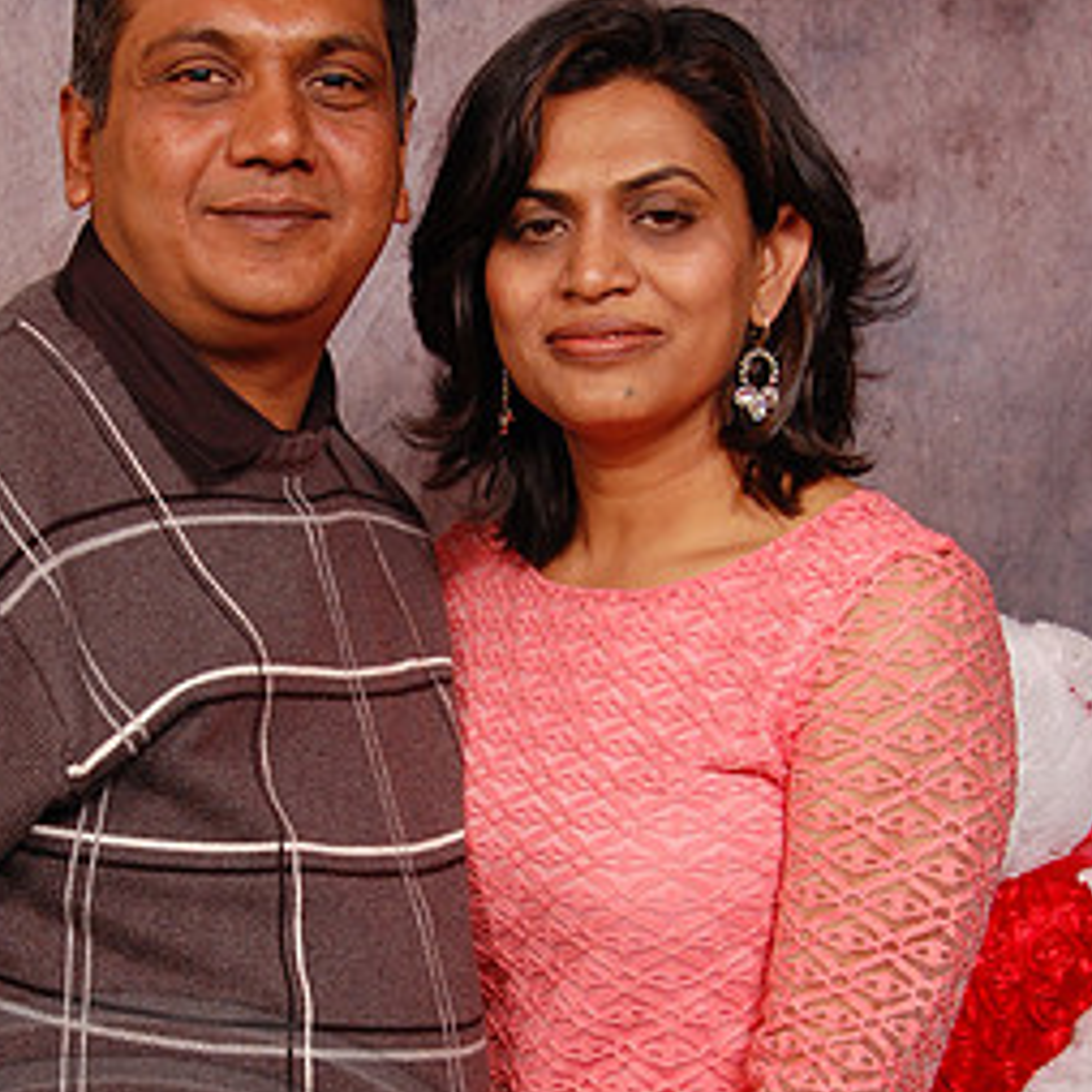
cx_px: 353
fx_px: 3639
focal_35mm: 102
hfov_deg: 17.0
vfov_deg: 17.0
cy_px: 817
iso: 400
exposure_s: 1/200
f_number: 5.6
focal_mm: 35
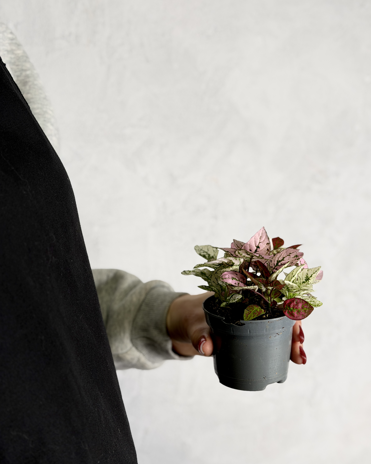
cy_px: 247
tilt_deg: -11.0
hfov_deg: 29.7
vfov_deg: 36.6
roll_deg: +1.9
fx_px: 700
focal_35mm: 51
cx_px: 189
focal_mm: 6.76
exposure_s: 1/413
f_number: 1.78
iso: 64
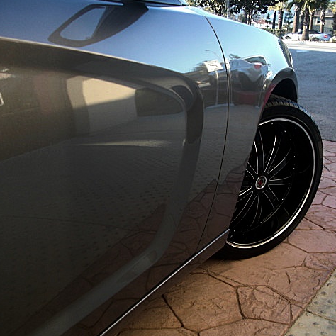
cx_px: 162
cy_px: 169
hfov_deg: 39.2
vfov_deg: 39.2
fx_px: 472
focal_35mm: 43
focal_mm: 6.3
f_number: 2.8
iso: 50
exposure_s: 1/80
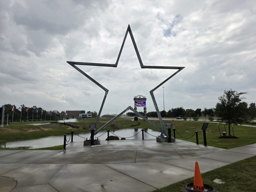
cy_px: 96
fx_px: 170
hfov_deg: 73.9
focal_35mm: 23
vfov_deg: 58.9
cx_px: 128
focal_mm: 5.4
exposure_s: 1/5860
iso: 80
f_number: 1.8
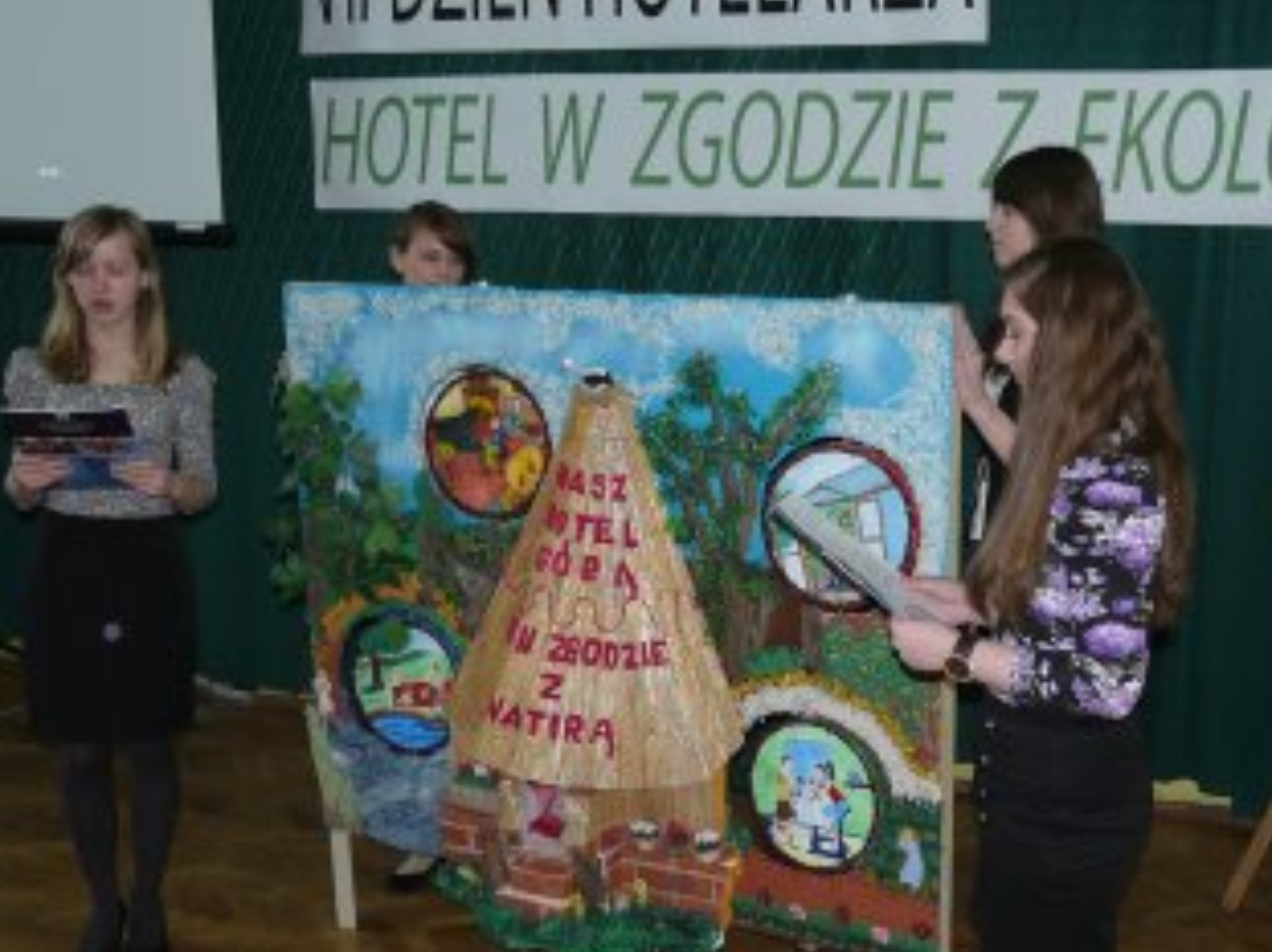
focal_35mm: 45
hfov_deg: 41.8
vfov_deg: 32.1
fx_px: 1653
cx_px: 798
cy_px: 562
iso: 100
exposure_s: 1/30
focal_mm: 4.6
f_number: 2.8
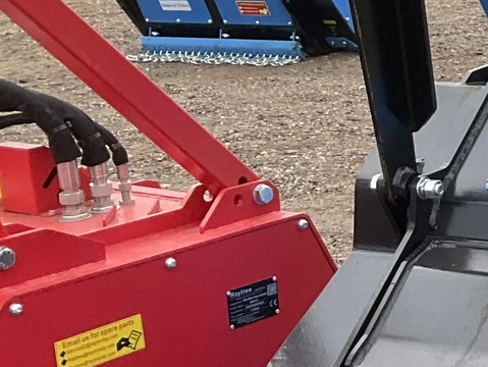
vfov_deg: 12.3
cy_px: 171
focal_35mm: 121
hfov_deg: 13.7
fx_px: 1707
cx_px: 992
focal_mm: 3
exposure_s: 1/586
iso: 25
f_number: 1.8
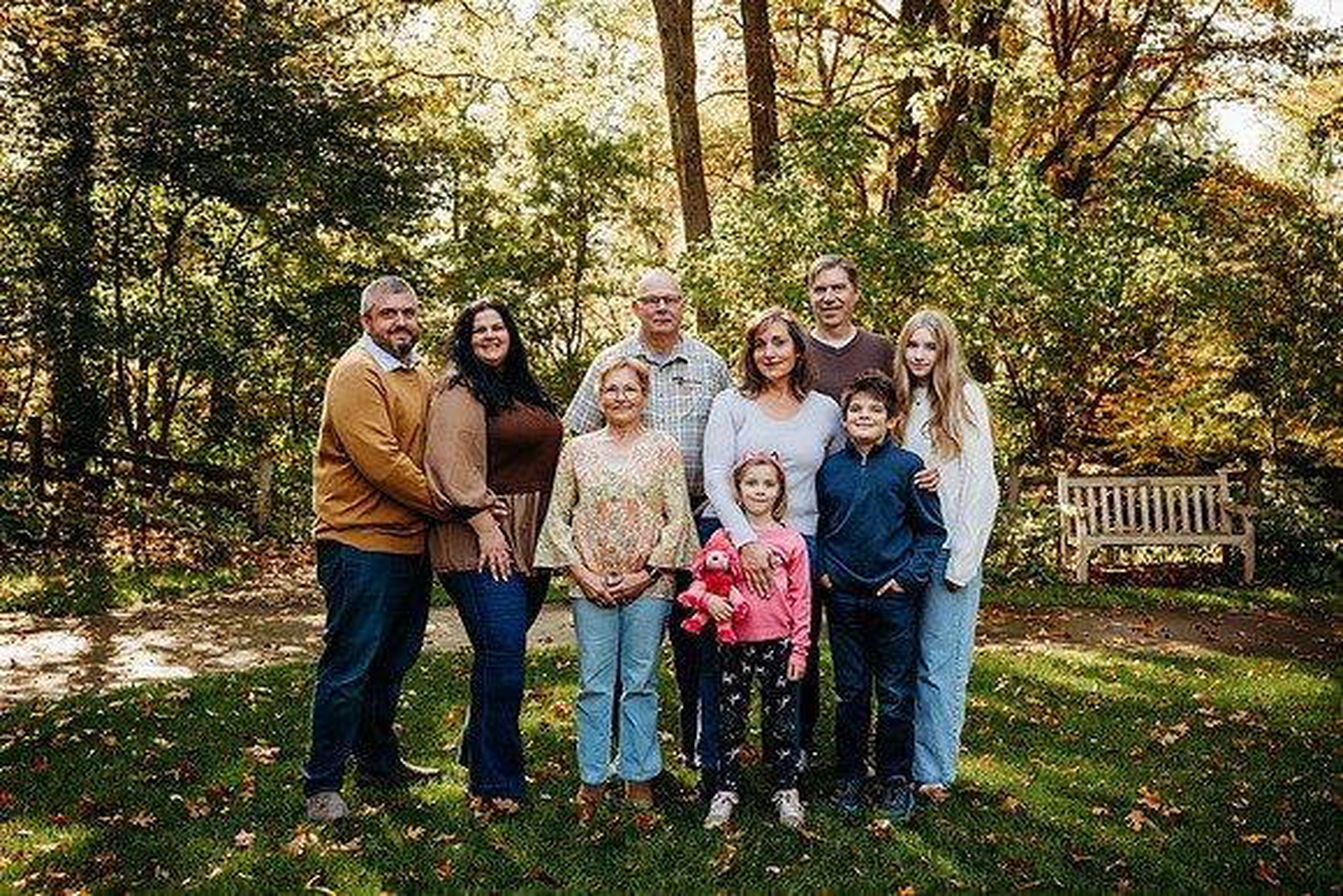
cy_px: 448
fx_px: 1313
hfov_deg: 54.2
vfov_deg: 37.7
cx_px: 672
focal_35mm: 35
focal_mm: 34.5
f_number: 4.5
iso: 400
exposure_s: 1/250
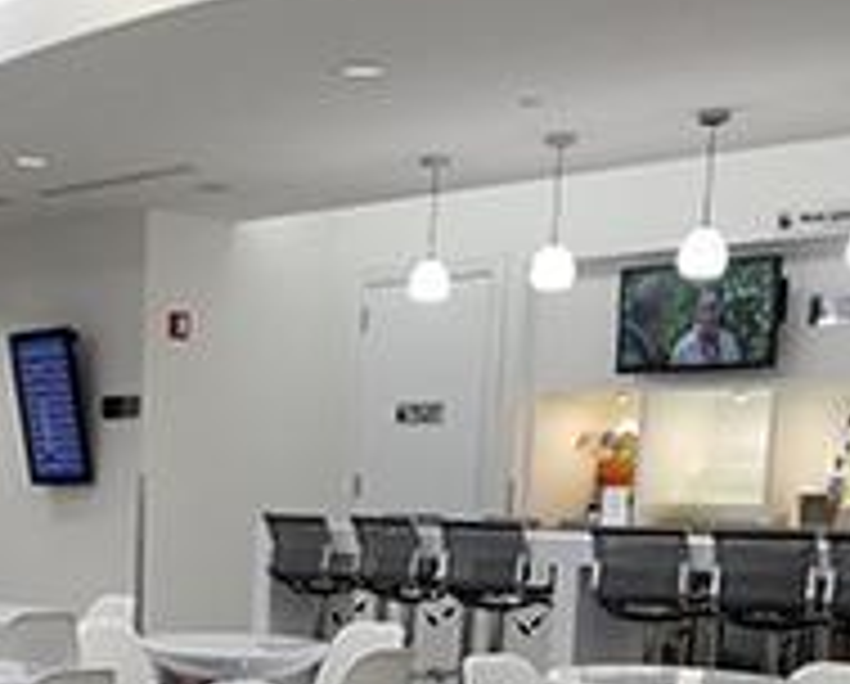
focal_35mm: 67
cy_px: 772
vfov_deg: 21.6
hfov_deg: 27.2
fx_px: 1689
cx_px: 76
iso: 160
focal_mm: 4.25
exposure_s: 1/60
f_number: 1.7
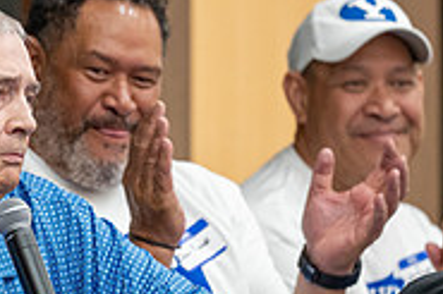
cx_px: -54
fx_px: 9282
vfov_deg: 1.8
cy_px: 144
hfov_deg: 2.7
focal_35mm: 755
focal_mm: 200
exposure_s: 1/200
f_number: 2.8
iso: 1250
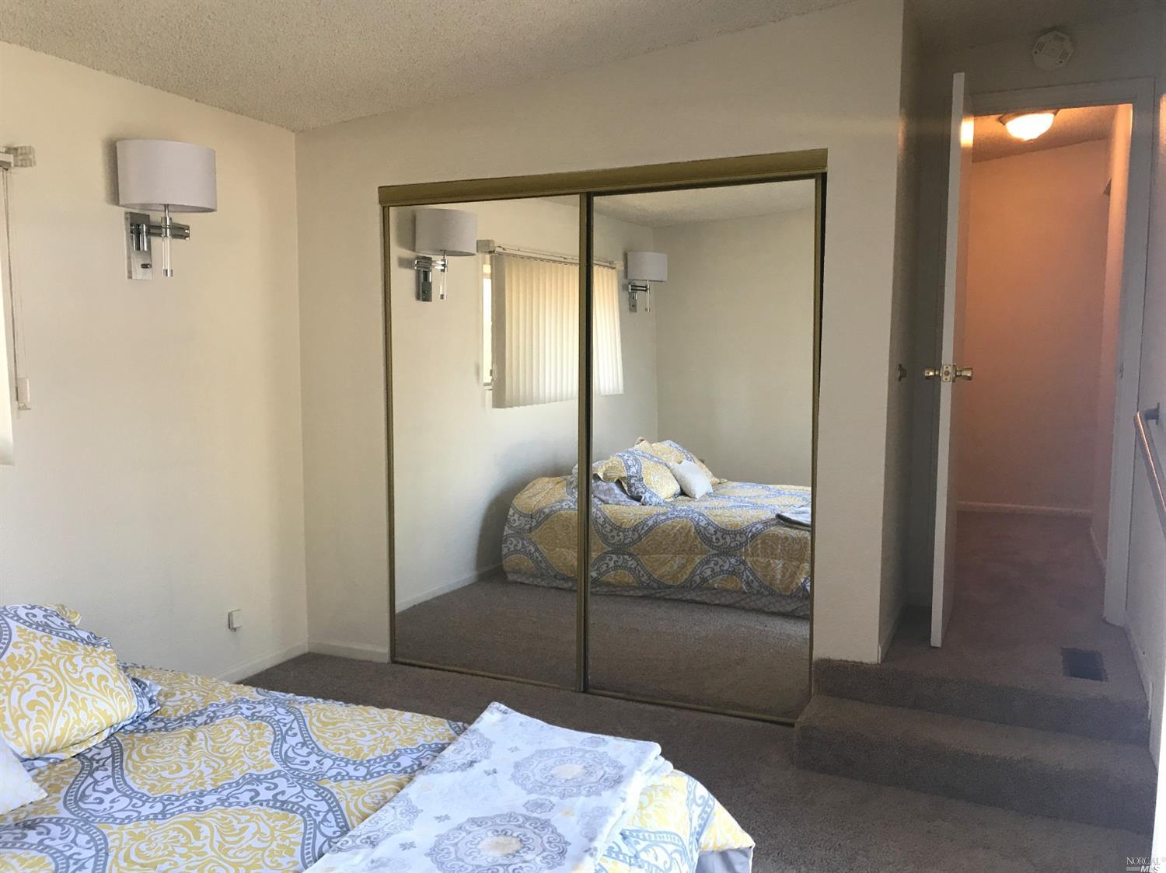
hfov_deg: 63.5
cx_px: 583
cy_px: 436
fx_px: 943
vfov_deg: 49.7
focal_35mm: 28
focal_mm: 3.99
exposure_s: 1/30
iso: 25
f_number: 1.8
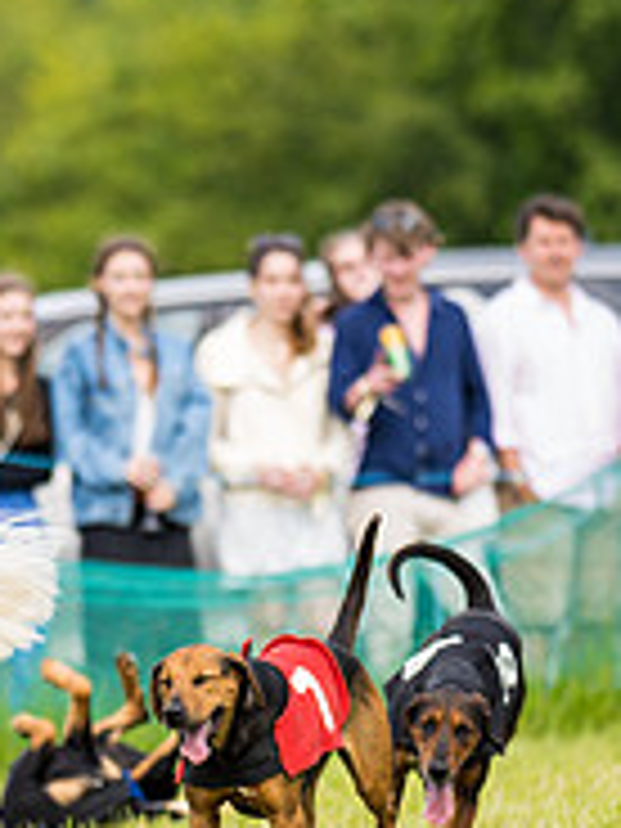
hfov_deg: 2.4
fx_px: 14758
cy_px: 727
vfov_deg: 3.2
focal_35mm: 617
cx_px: 145
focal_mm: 135
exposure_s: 1/1000
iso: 50
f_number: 1.8
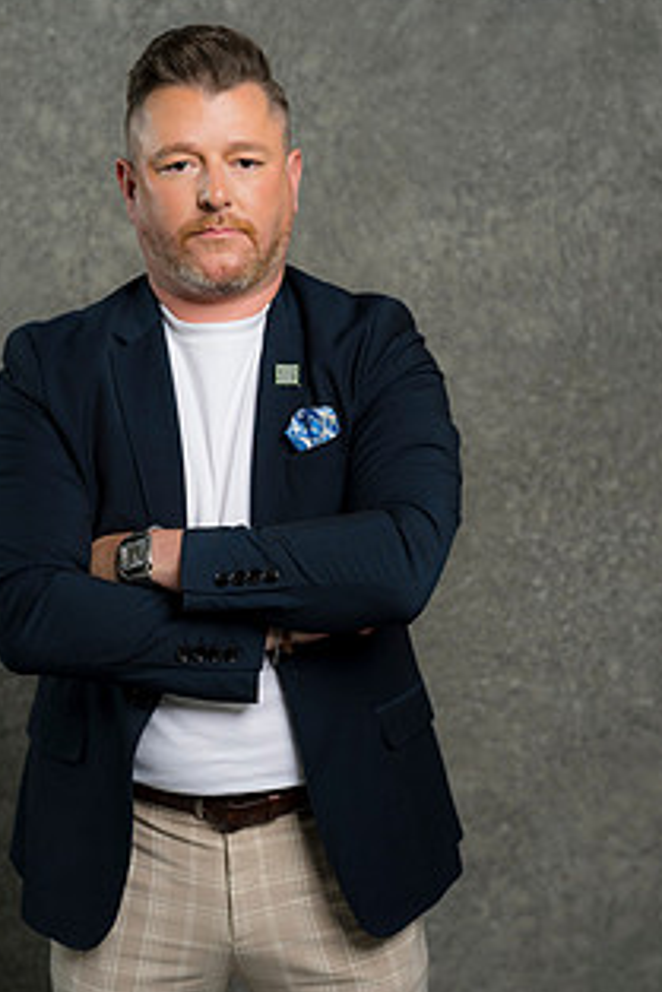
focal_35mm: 79
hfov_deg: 17.3
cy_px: 589
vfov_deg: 25.6
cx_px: 222
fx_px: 2177
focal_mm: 55
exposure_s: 1/160
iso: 125
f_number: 4
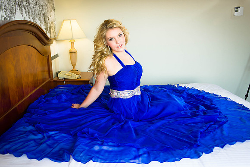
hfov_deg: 54.4
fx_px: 243
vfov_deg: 37.9
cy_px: 84
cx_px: 125
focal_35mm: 35
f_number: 5
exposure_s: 1/80
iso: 400
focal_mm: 35
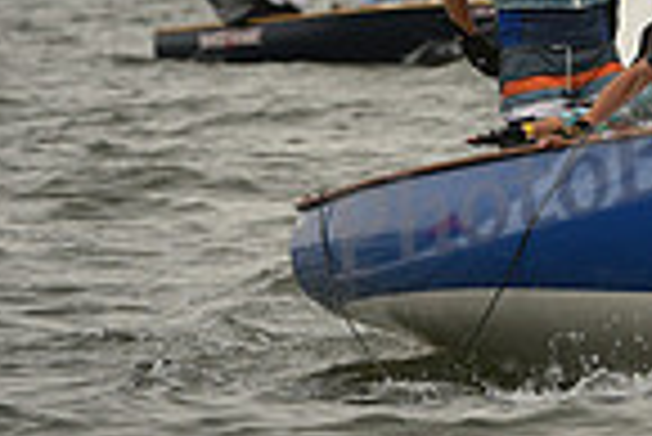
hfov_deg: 2.3
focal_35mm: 882
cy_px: -133
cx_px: 1196
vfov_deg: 1.6
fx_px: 15990
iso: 400
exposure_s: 1/1000
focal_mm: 220
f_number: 6.3
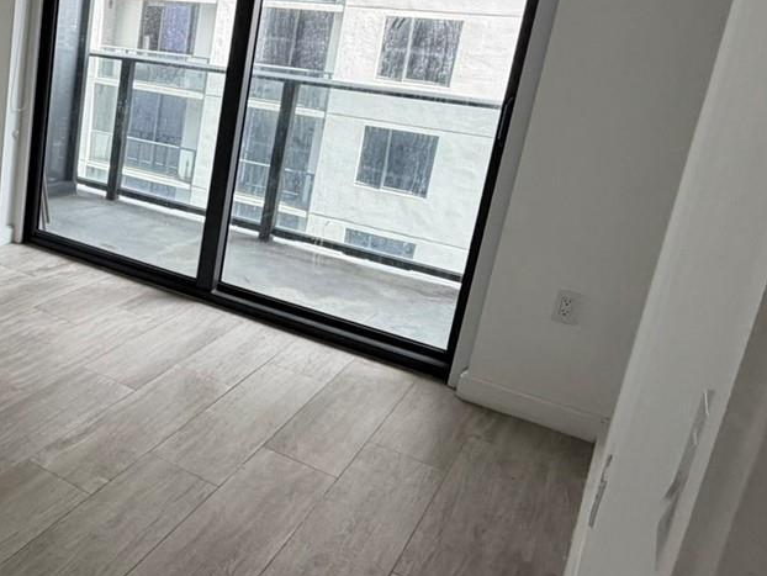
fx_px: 798
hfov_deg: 43.1
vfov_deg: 39.1
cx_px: -21
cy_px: 176
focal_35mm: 36
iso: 100
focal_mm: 2.22
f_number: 2.2
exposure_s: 1/121
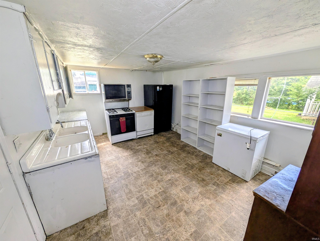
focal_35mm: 12
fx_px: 111
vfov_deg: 94.6
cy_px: 120
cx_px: 160
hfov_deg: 110.5
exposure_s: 1/252
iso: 44
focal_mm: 2.02
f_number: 1.7
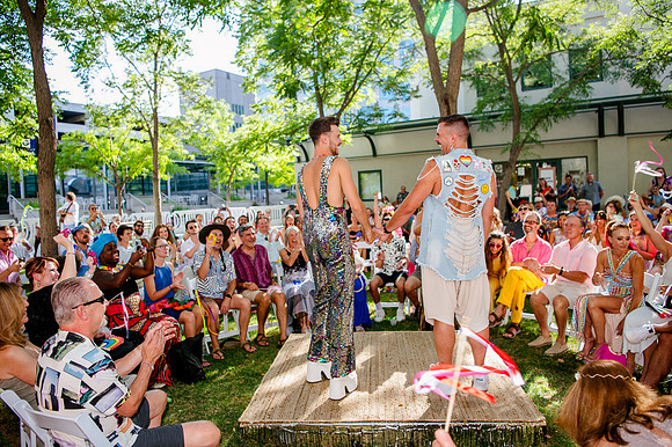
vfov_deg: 51.0
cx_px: 327
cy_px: 223
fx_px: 469
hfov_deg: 71.2
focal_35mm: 25
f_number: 2.8
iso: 200
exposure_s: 1/250
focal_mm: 24
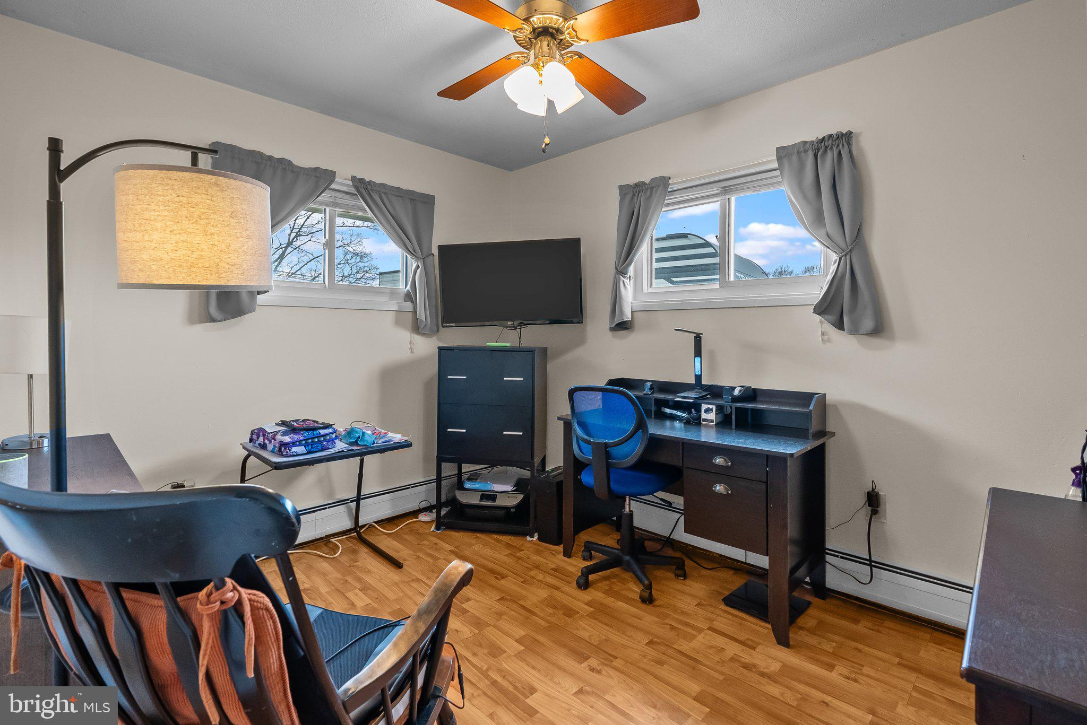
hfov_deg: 96.7
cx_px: 544
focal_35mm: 16
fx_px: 483
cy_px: 362
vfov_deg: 73.8
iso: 2500
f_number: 8
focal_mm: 16
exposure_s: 1/30
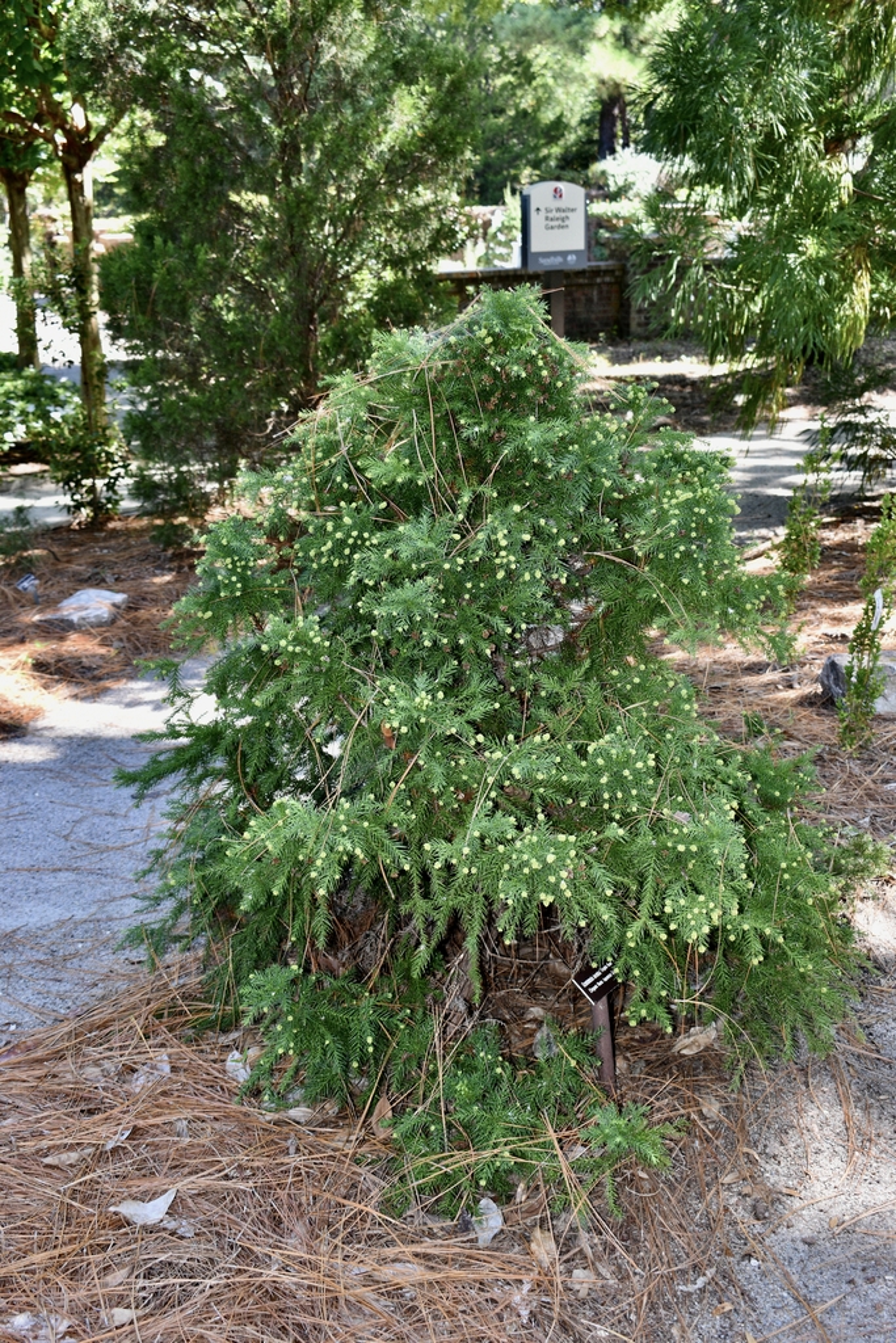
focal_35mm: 42
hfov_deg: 31.9
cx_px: 448
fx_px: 1567
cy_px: 672
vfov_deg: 46.4
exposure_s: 1/125
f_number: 5.6
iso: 640
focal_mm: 28
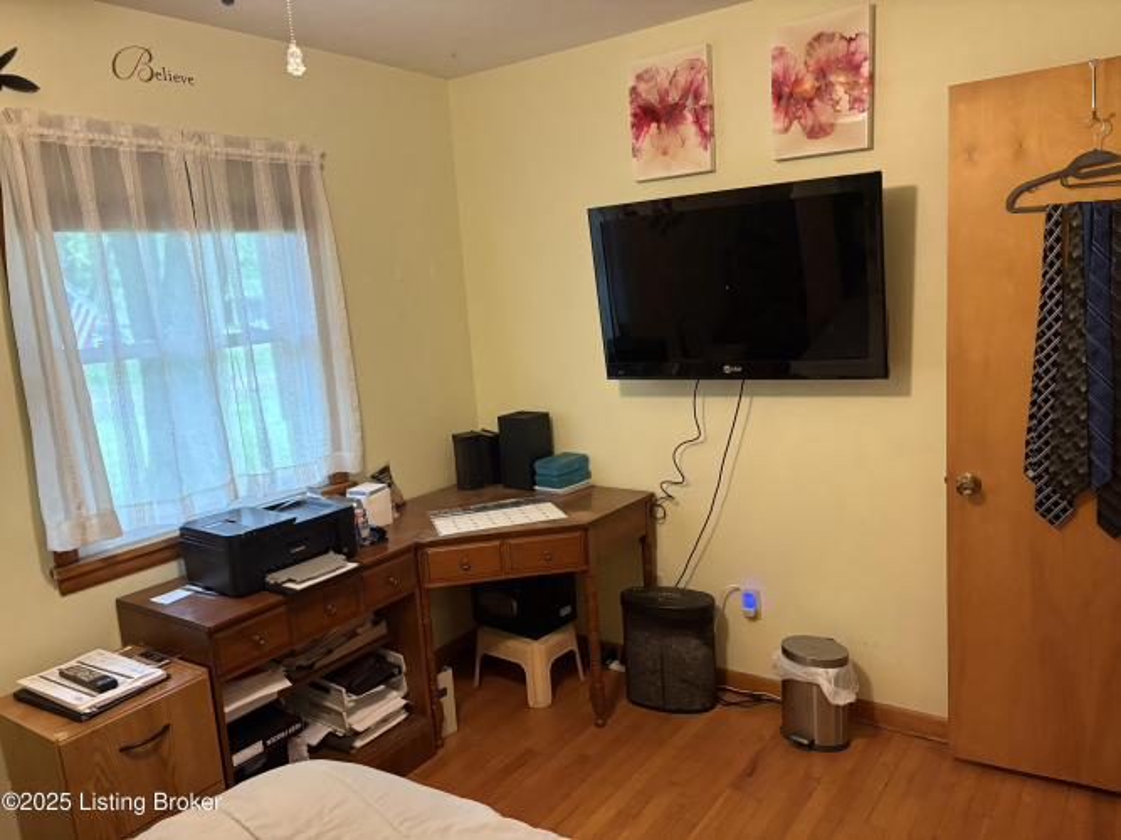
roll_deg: +4.2
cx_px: 560
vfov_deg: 53.0
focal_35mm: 26
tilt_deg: -8.9
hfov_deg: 67.3
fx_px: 842
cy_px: 420
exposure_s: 1/60
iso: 400
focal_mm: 5.96
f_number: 1.6
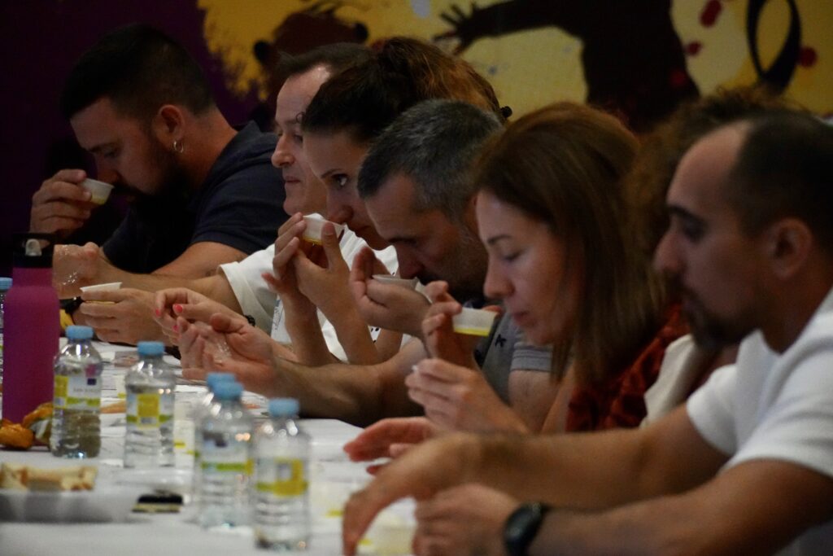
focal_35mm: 393
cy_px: 278
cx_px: 416
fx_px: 9094
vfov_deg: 3.5
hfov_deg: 5.2
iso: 8000
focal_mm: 262
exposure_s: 1/160
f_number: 6.3
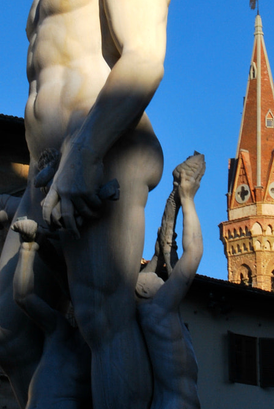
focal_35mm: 197
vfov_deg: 10.4
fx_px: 2244
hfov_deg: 7.0
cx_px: 142
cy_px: 129
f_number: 25
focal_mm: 55
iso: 100
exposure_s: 1/30
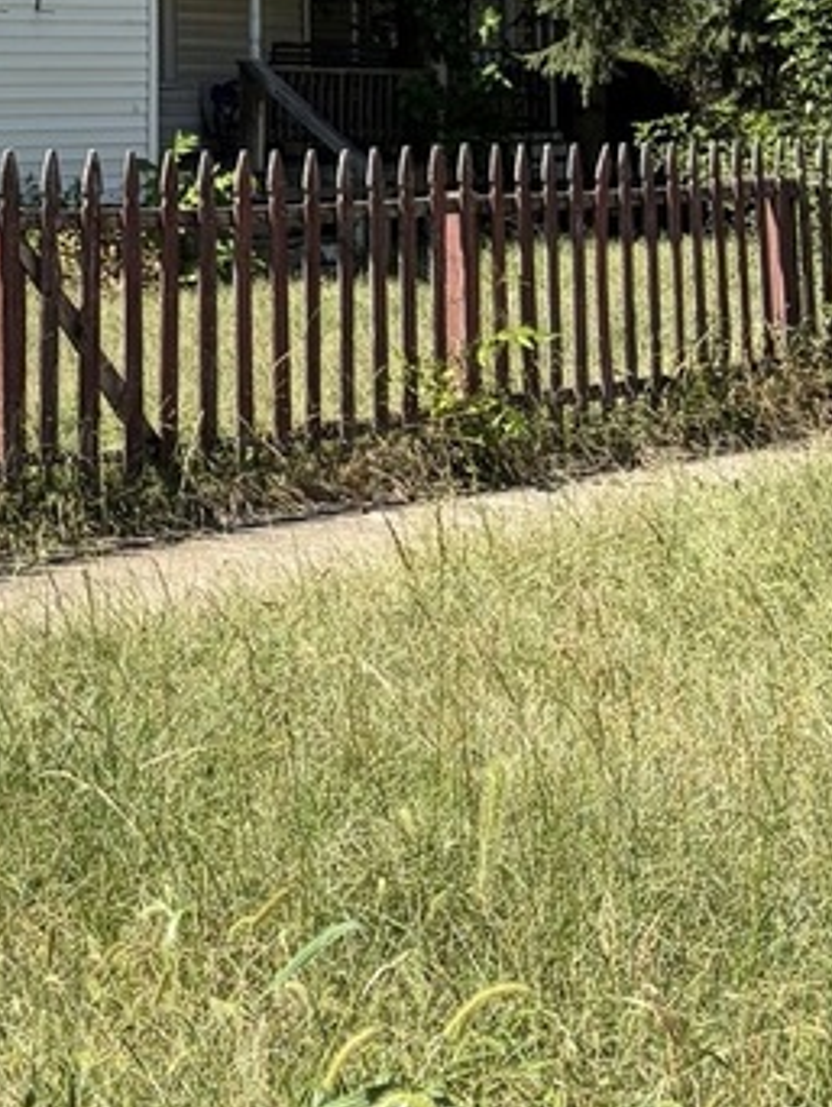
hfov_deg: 17.4
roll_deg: +0.1
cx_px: -78
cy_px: -120
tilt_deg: +4.6
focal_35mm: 82
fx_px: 2625
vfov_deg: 22.4
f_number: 1.6
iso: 50
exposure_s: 1/2538
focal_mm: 5.96
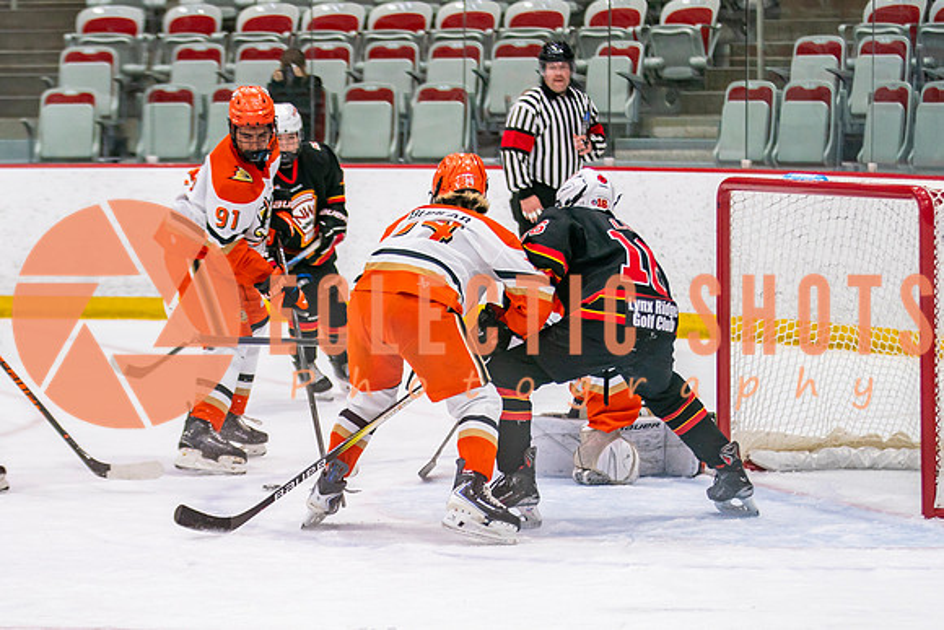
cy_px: 463
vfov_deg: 8.3
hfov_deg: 12.5
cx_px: 404
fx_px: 4311
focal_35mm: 164
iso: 800
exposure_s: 1/640
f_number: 2.8
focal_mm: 100
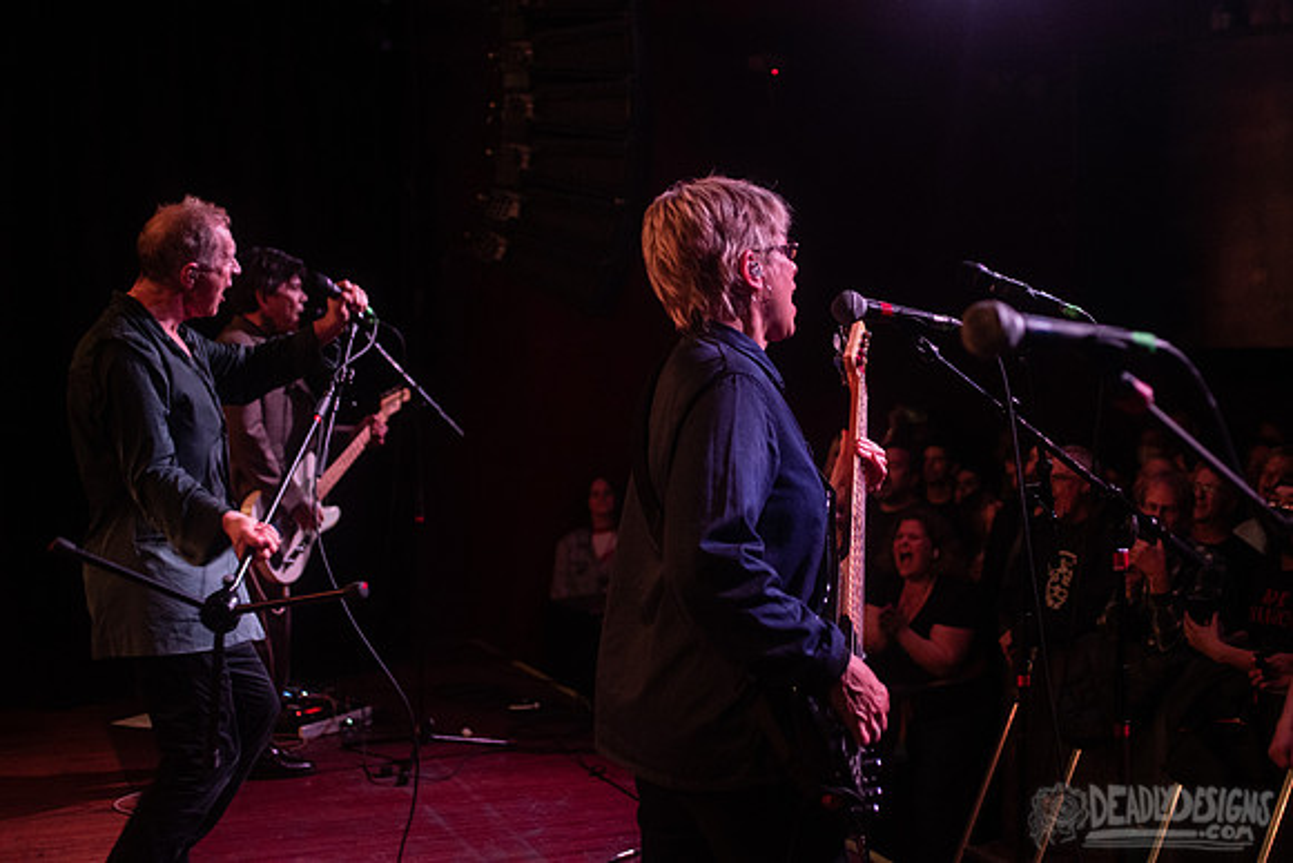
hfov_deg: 40.1
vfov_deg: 27.4
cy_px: 380
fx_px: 1770
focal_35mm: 49
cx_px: 724
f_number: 3.2
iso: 2000
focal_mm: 44
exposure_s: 1/160
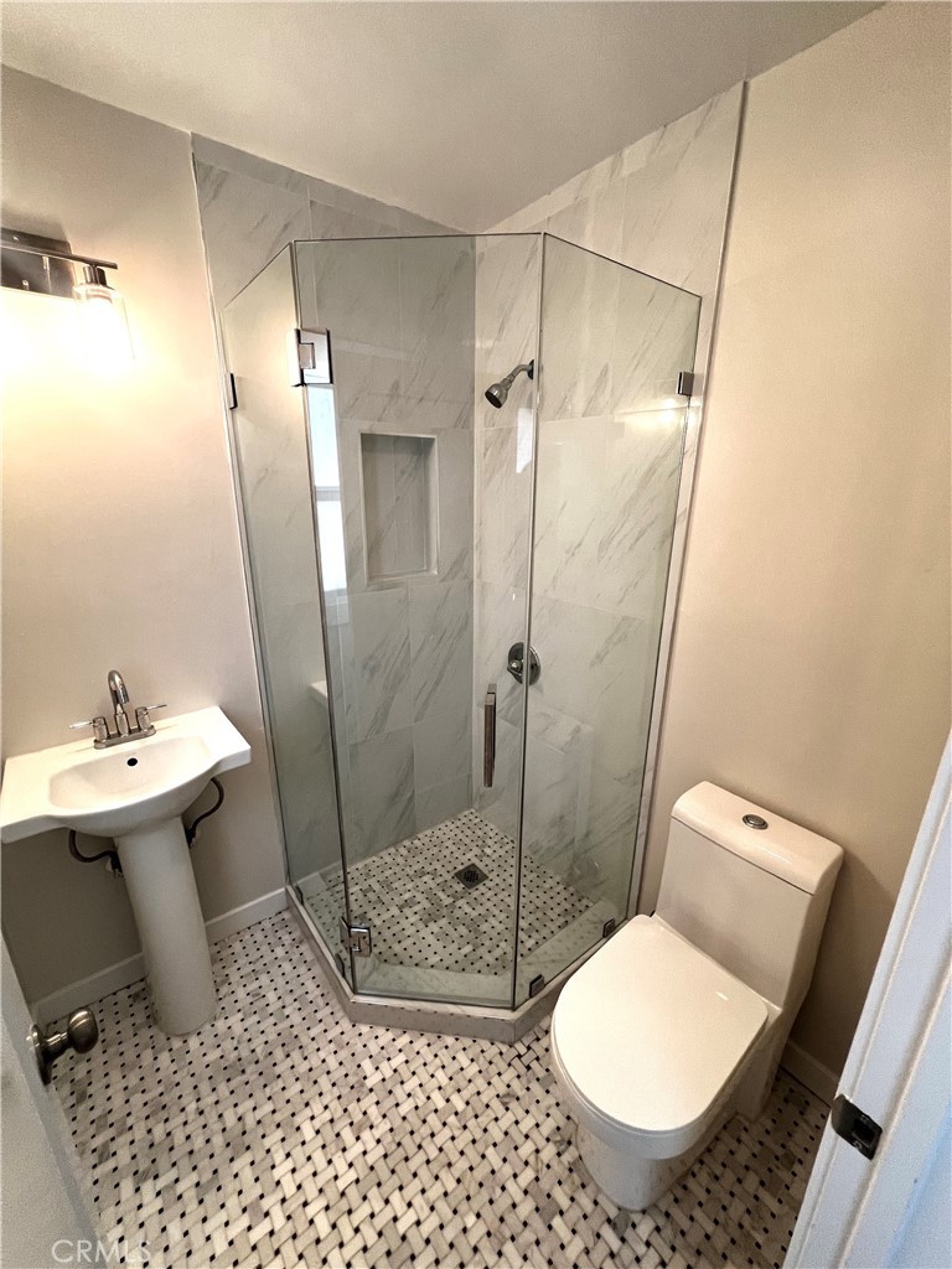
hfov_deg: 89.9
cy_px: 634
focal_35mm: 13
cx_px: 476
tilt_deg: -16.1
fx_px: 477
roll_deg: +0.6
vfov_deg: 106.2
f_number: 1.8
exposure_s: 1/120
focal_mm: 1.57
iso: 160
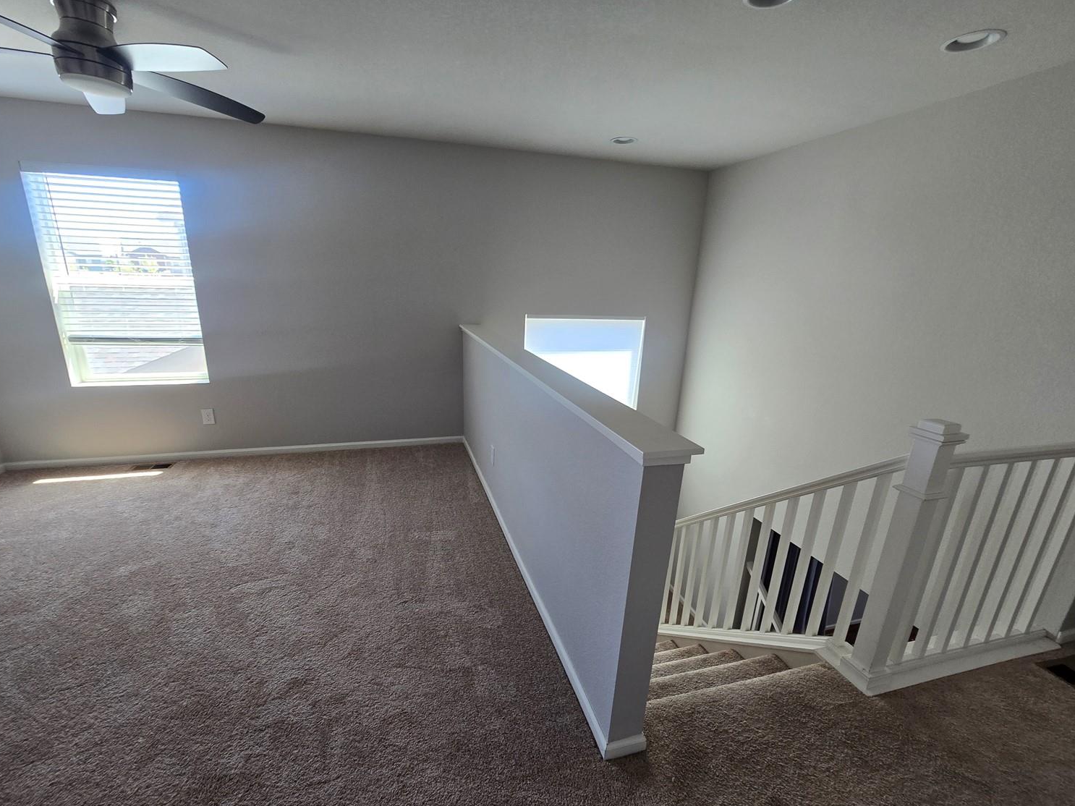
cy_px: 422
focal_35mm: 14
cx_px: 522
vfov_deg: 85.6
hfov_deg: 102.0
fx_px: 435
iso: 100
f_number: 2.2
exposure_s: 1/60
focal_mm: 2.2
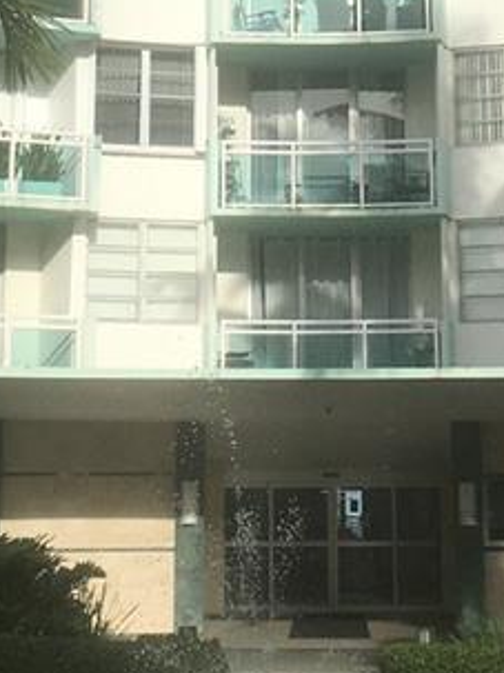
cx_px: 271
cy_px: -218
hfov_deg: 12.9
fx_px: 2234
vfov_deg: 16.2
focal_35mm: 115
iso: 25
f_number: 2.2
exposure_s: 1/2024
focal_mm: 4.15
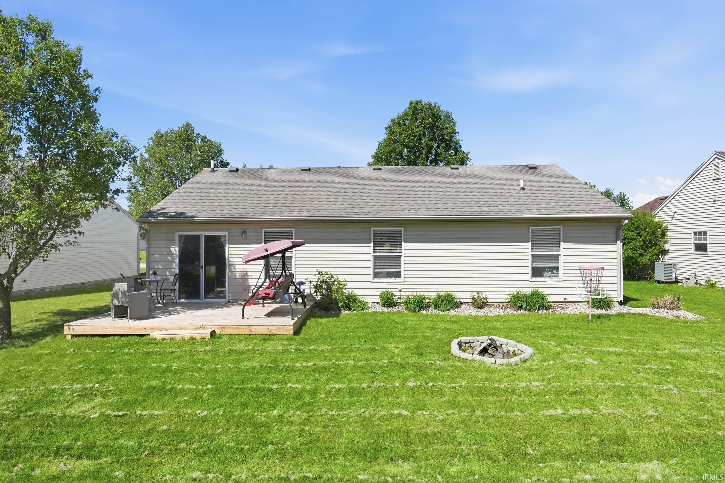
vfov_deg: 51.7
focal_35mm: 25
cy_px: 242
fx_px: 498
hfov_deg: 72.1
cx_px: 362
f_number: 6.3
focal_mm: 16.5
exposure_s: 1/4000
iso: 1600
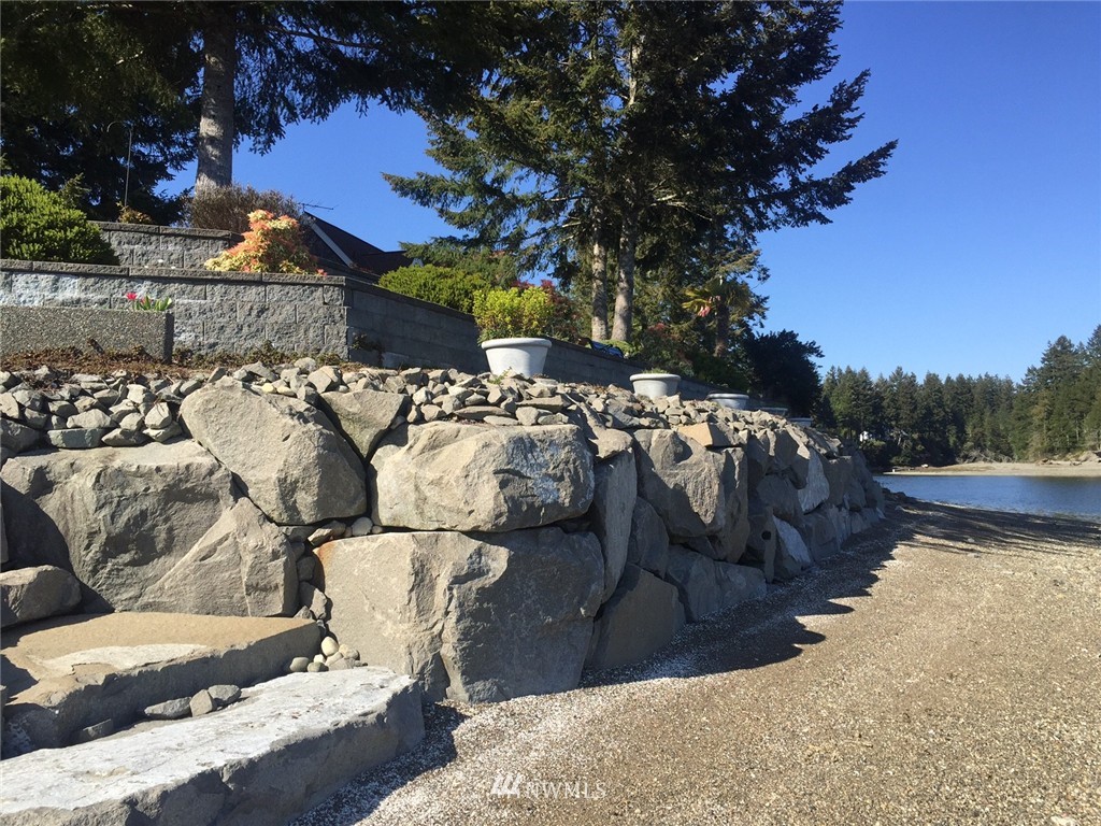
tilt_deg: +1.9
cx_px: 550
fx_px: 922
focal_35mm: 29
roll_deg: -1.0
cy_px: 413
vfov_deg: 48.2
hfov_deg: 61.7
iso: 32
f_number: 2.2
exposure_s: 1/1464
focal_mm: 4.15
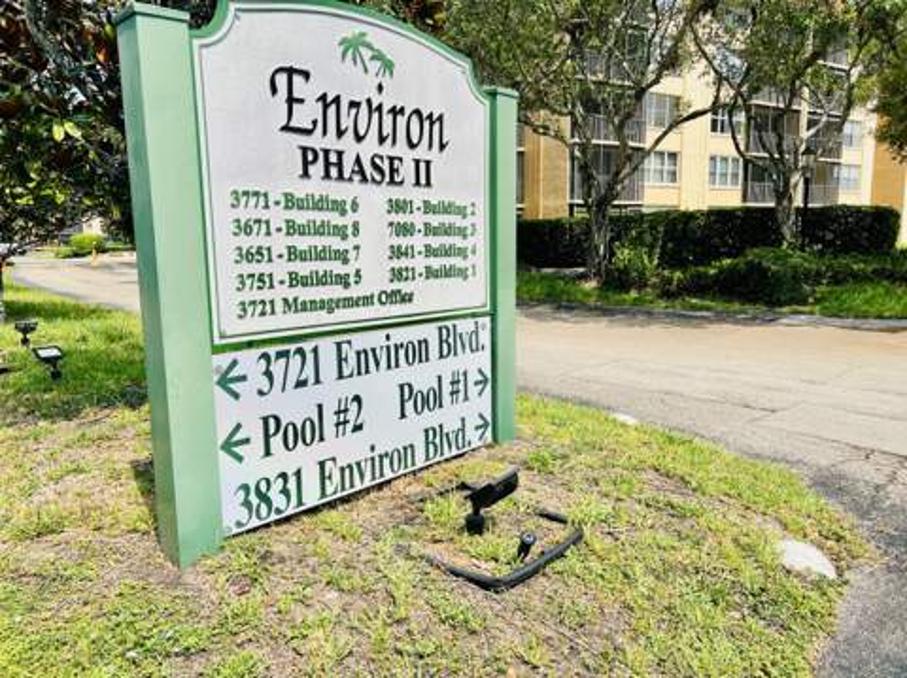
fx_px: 681
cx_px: 454
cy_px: 339
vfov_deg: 53.0
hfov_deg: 67.4
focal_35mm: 26
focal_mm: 5.7
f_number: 1.5
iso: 50
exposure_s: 1/2353
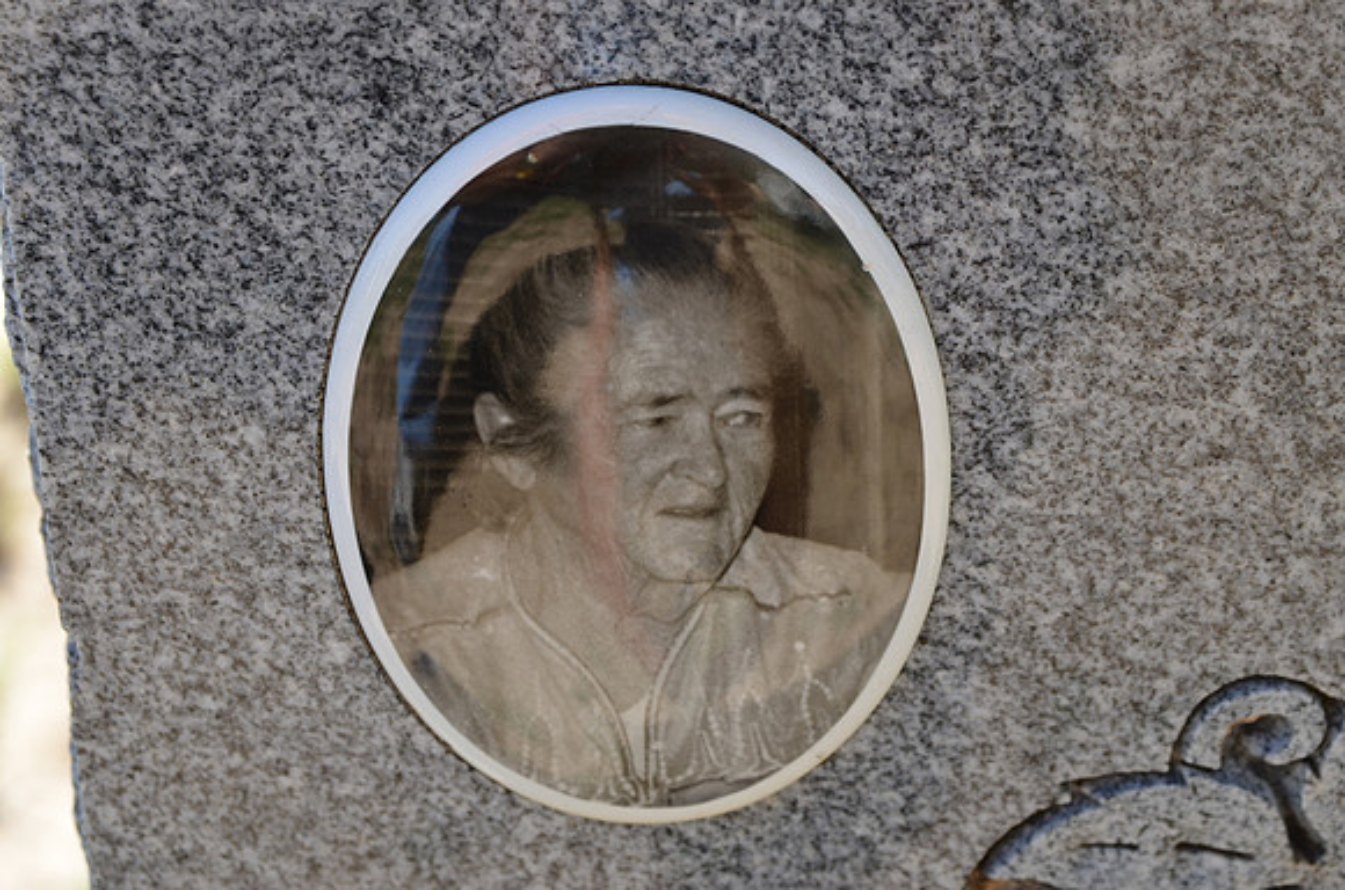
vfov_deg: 15.6
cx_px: 672
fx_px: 3243
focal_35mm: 87
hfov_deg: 23.4
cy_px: 445
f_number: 8
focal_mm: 58
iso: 200
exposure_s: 1/250
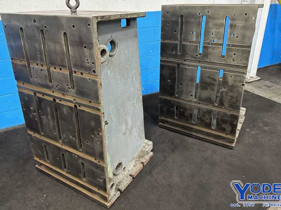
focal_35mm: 27
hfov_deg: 65.3
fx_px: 219
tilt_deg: -24.3
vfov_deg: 51.2
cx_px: 142
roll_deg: +1.0
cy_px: 93
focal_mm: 6.86
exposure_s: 1/60
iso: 400
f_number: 1.78
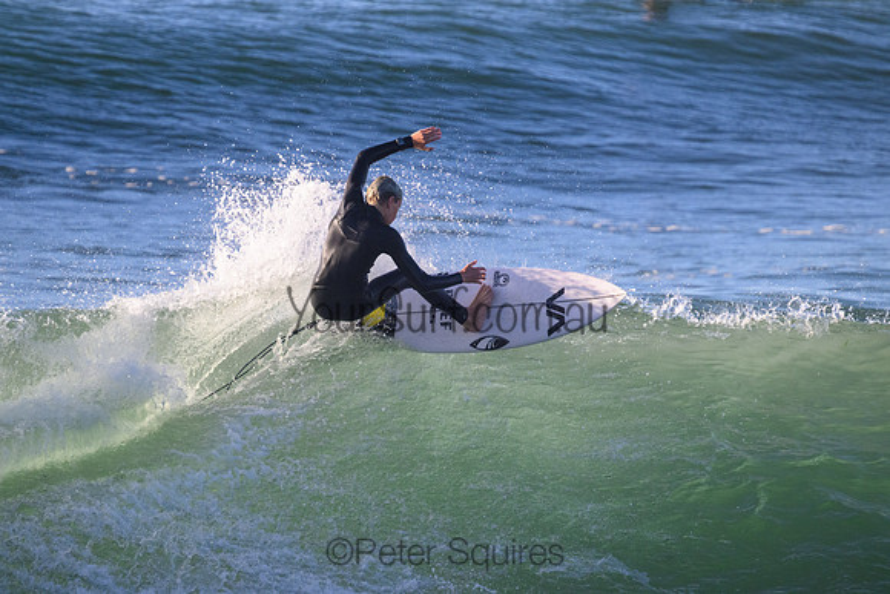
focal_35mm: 680
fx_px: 16814
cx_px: 445
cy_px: 297
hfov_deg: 3.0
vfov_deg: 2.0
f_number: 11
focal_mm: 680
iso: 2800
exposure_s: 1/2000
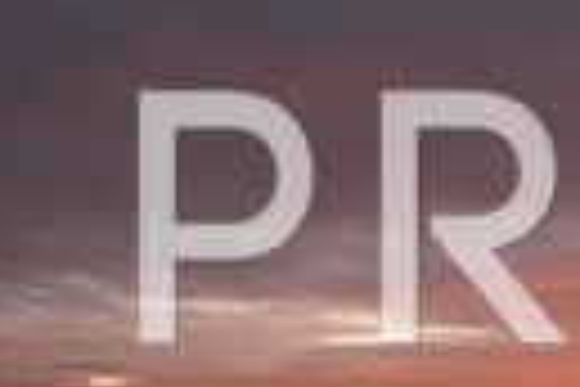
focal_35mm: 108
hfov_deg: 17.6
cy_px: 218
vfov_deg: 12.7
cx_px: 782
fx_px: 1740
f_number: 2.8
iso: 100
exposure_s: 1/250
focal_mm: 24
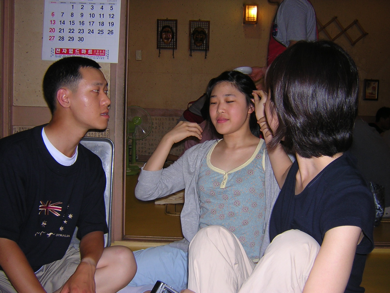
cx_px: 195
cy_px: 146
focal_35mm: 36
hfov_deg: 51.4
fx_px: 406
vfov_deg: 39.7
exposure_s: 1/60.1
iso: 100
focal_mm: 4.7
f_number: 2.6
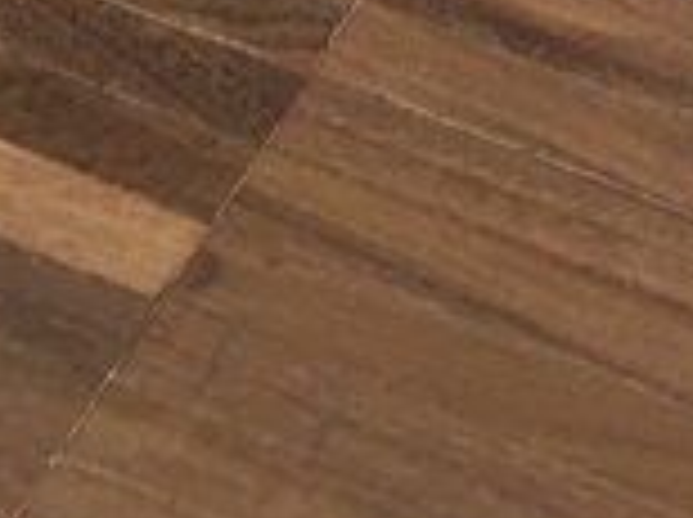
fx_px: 3018
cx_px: 1688
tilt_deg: -56.3
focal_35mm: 151
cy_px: -450
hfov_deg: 11.0
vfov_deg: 9.3
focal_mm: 4.15
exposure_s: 1/50
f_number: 2.2
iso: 40
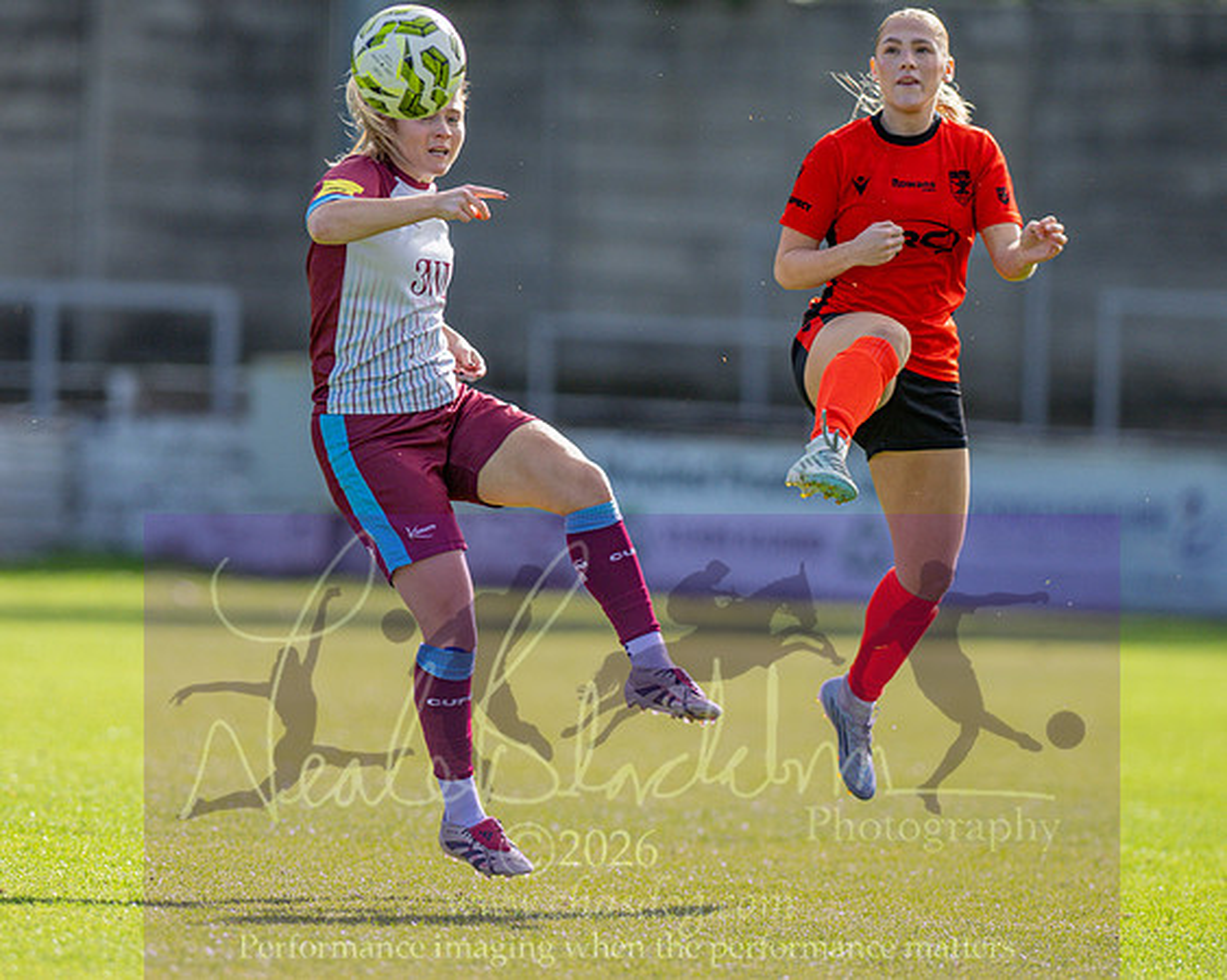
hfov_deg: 3.8
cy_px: 490
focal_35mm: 507
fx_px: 18405
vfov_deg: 3.1
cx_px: 490
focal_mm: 300
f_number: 2.8
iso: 200
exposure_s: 1/3200
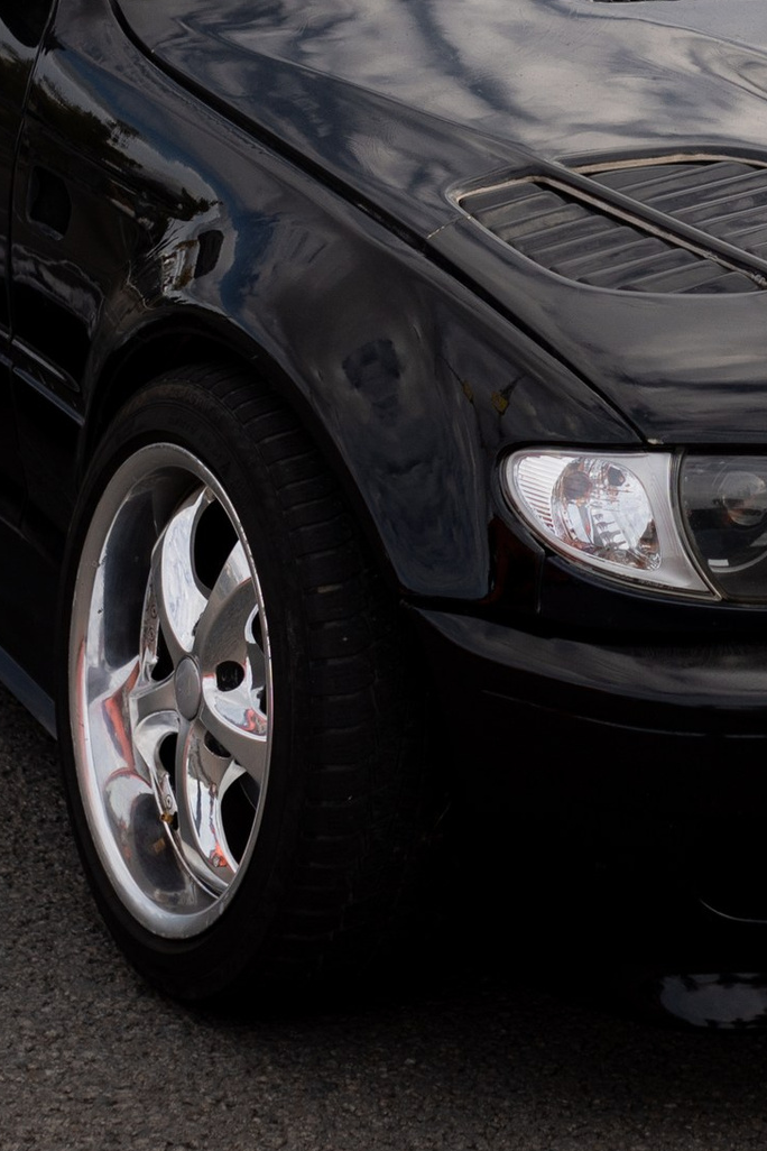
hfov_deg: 10.4
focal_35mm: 131
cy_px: 72
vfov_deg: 15.4
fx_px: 4186
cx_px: 649
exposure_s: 1/1250
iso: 100
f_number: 2.2
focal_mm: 35
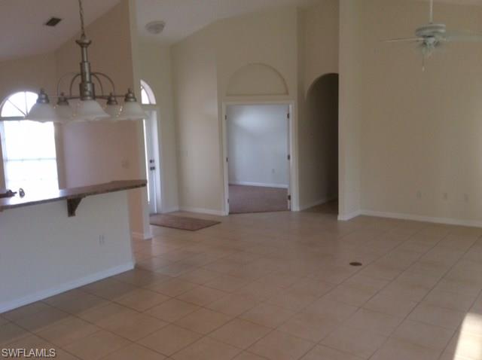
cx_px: 241
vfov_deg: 42.8
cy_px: 180
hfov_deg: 55.4
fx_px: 459
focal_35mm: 33
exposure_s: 1/24
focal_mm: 3.3
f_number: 2.4
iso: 50
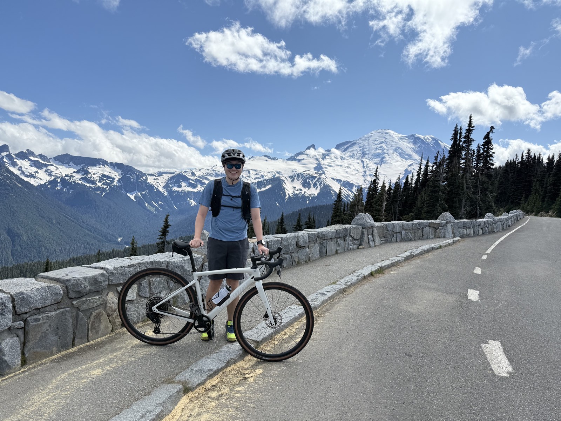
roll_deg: -4.4
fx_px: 389
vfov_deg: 56.8
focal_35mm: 24
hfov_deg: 71.6
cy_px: 210
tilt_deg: -2.1
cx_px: 280
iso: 80
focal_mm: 6.76
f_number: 1.78
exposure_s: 1/8130
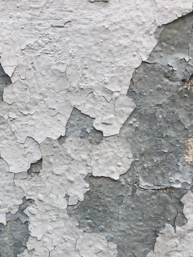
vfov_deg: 45.0
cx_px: 52
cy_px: 176
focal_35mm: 41
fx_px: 305
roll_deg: -1.4
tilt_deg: -10.0
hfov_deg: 34.5
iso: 40
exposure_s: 1/120
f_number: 1.8
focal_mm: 3.99
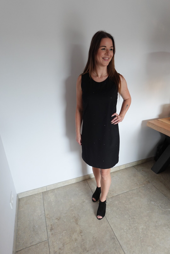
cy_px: 127
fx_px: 141
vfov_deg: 83.9
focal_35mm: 20
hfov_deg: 62.0
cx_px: 85
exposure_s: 1/80
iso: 250
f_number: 2
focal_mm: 7.6
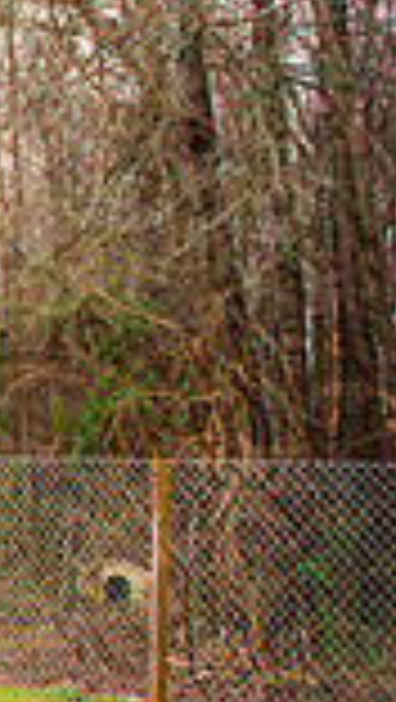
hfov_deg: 9.5
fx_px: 1770
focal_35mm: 95
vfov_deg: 22.4
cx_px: -846
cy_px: 331
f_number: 2.8
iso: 200
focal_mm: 24
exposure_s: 1/400
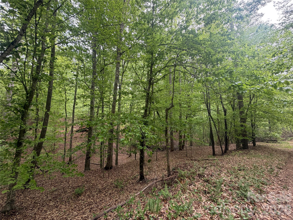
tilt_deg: +8.6
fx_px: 119
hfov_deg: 102.1
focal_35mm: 14
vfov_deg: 85.7
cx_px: 146
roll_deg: -0.1
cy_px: 110
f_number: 2.2
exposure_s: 1/121
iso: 80
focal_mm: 2.22
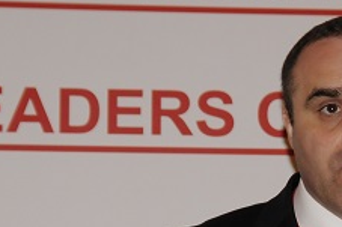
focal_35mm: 264
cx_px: 345
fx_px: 2506
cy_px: 206
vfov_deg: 5.2
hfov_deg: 7.8
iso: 800
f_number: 7.1
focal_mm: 80
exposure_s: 1/60
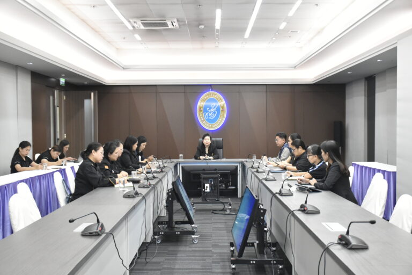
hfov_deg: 47.9
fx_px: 463
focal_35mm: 40
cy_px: 138
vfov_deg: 33.0
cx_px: 206
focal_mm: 27
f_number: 4
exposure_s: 1/160
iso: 3200
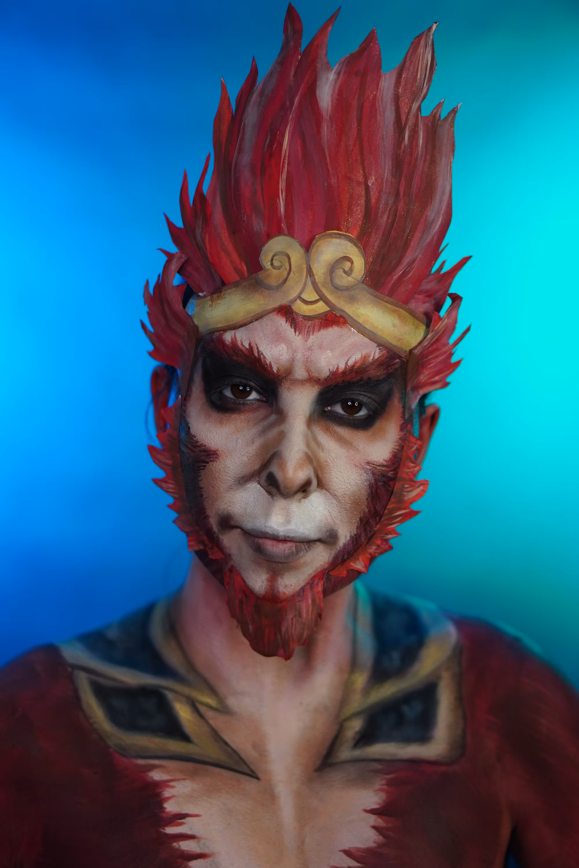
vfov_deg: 27.0
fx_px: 1809
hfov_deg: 18.2
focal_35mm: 75
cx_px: 290
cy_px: 434
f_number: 1.8
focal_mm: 50
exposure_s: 1/60
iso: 640
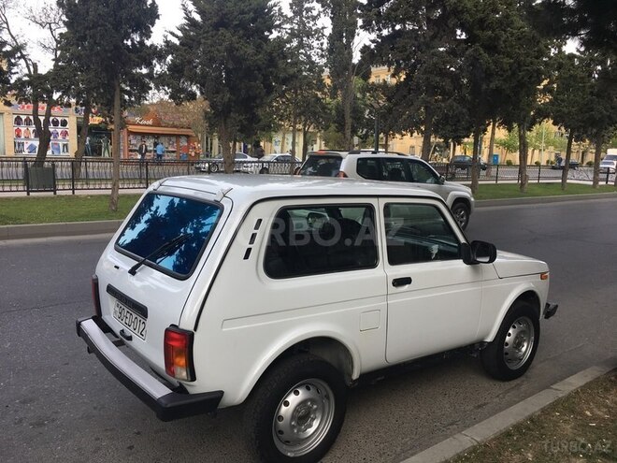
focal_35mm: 29
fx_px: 517
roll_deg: -1.4
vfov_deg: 48.2
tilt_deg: -8.5
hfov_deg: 61.7
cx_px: 308
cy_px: 232
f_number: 2.2
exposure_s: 1/281
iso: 25
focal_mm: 4.15
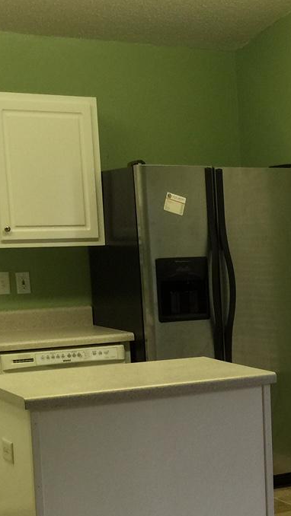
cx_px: 408
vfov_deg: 27.5
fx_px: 1041
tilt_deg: -9.3
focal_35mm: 76
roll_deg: +0.9
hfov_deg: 15.0
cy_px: 378
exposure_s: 1/30
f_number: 2.2
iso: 50
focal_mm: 4.15
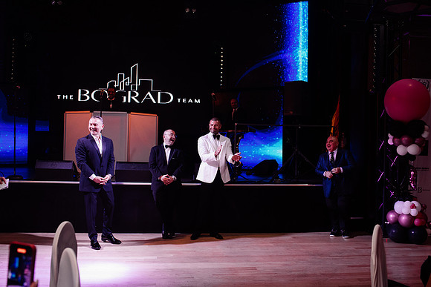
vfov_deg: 37.9
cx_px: 216
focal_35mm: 35
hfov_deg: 54.4
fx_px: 419
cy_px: 144
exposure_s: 1/200
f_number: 4.5
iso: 2000
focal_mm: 35
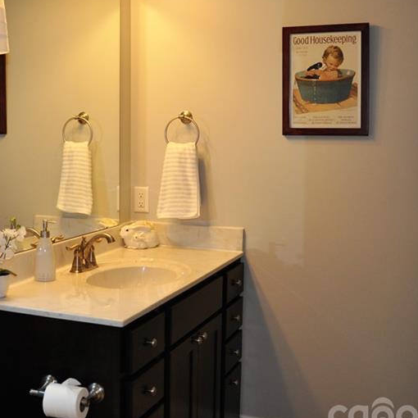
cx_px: 138
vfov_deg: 36.7
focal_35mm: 46
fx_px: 628
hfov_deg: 36.4
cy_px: 176
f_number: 3.5
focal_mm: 18
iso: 400
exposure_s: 1/125
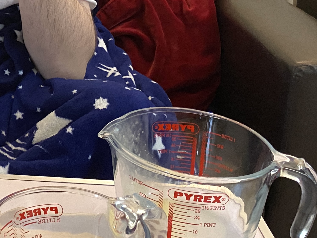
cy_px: 1
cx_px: -17
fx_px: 641
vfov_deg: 20.4
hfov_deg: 26.0
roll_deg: +0.0
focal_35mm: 70
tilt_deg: -14.6
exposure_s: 1/50
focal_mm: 4.25
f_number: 1.8
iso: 320
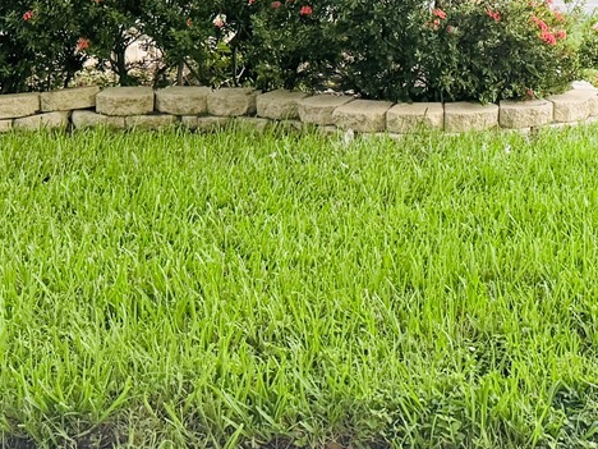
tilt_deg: +3.4
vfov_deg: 16.8
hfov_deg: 22.0
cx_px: 728
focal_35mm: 82
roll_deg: +0.0
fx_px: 1417
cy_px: -169
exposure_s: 1/315
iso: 100
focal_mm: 6.76
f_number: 1.78
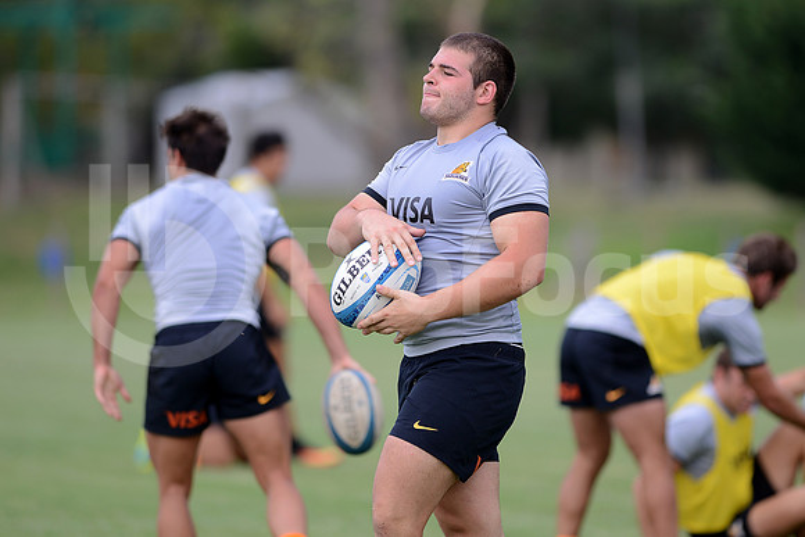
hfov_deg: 6.9
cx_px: 402
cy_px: 268
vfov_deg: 4.6
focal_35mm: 300
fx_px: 6710
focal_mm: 300
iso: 200
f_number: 2.8
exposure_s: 1/800
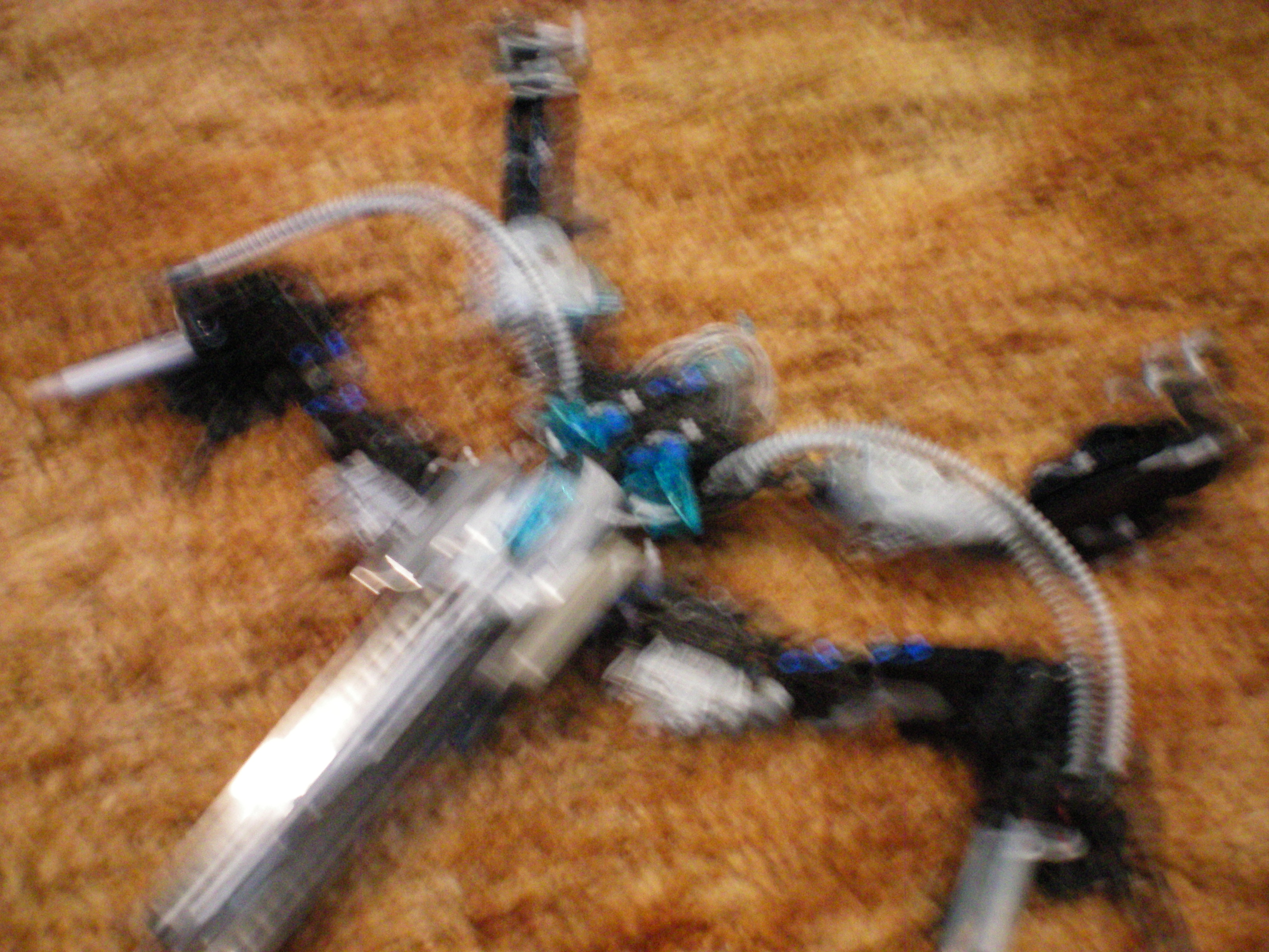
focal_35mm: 38
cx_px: 634
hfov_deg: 49.0
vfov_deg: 37.7
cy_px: 476
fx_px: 1393
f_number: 3.1
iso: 400
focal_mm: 6.3
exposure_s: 1/2
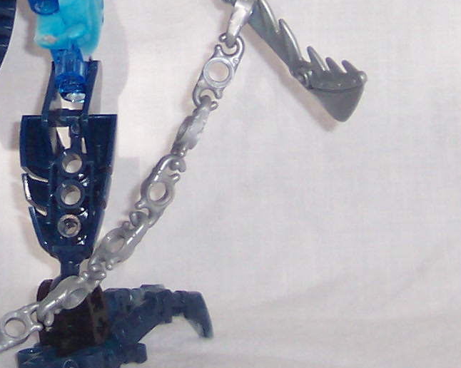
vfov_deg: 6.0
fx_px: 3477
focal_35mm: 255
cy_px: -20
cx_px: -14
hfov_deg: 7.5
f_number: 4
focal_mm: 12.8
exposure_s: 1/90
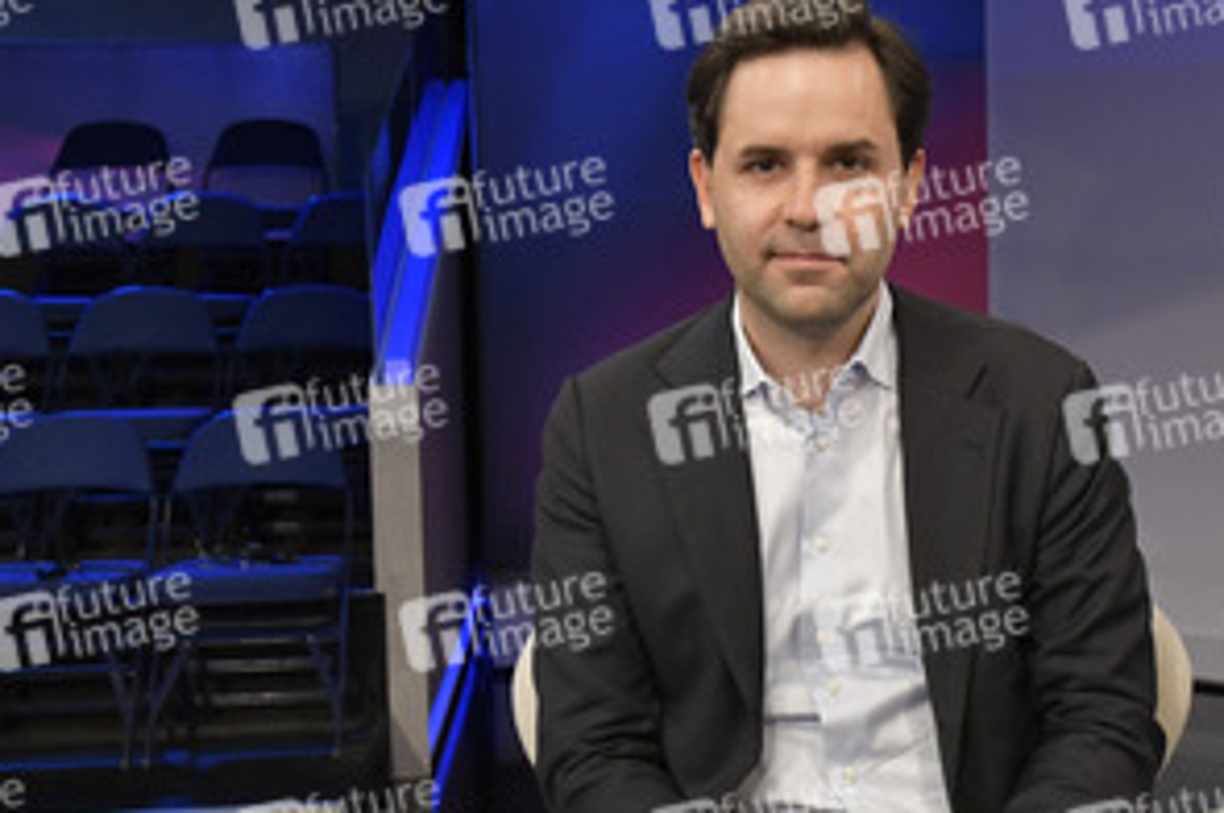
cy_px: 518
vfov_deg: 27.3
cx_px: 811
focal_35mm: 49
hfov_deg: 39.9
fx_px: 1664
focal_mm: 32
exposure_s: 1/200
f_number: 6.3
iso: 2500
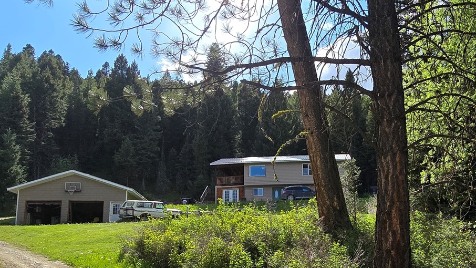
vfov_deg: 35.8
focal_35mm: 32
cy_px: 204
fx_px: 404
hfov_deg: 60.0
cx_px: 305
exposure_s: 1/3117
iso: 50
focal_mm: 2.2
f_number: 2.2
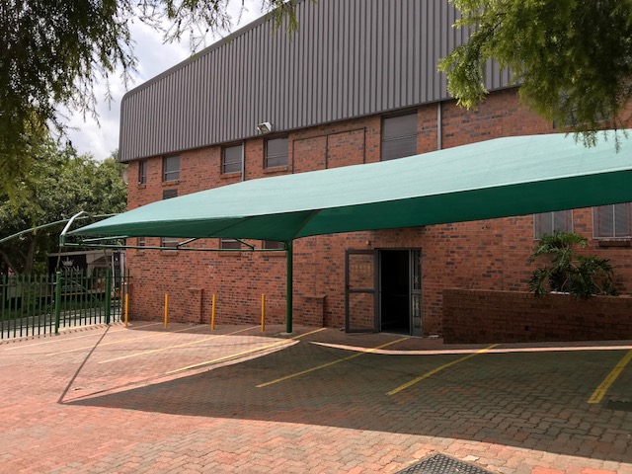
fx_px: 511
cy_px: 237
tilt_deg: +3.8
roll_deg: +0.3
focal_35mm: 28
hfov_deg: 63.4
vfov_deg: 49.7
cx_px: 316
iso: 20
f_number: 1.8
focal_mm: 3.99
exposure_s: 1/1808
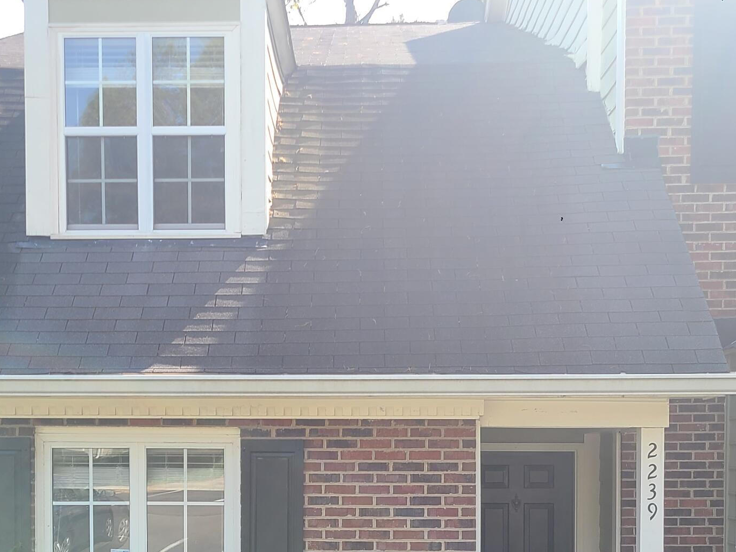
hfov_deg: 33.7
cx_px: 297
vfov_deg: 24.8
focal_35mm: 57
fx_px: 1212
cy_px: 513
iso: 40
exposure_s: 1/492
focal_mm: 5.4
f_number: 1.8
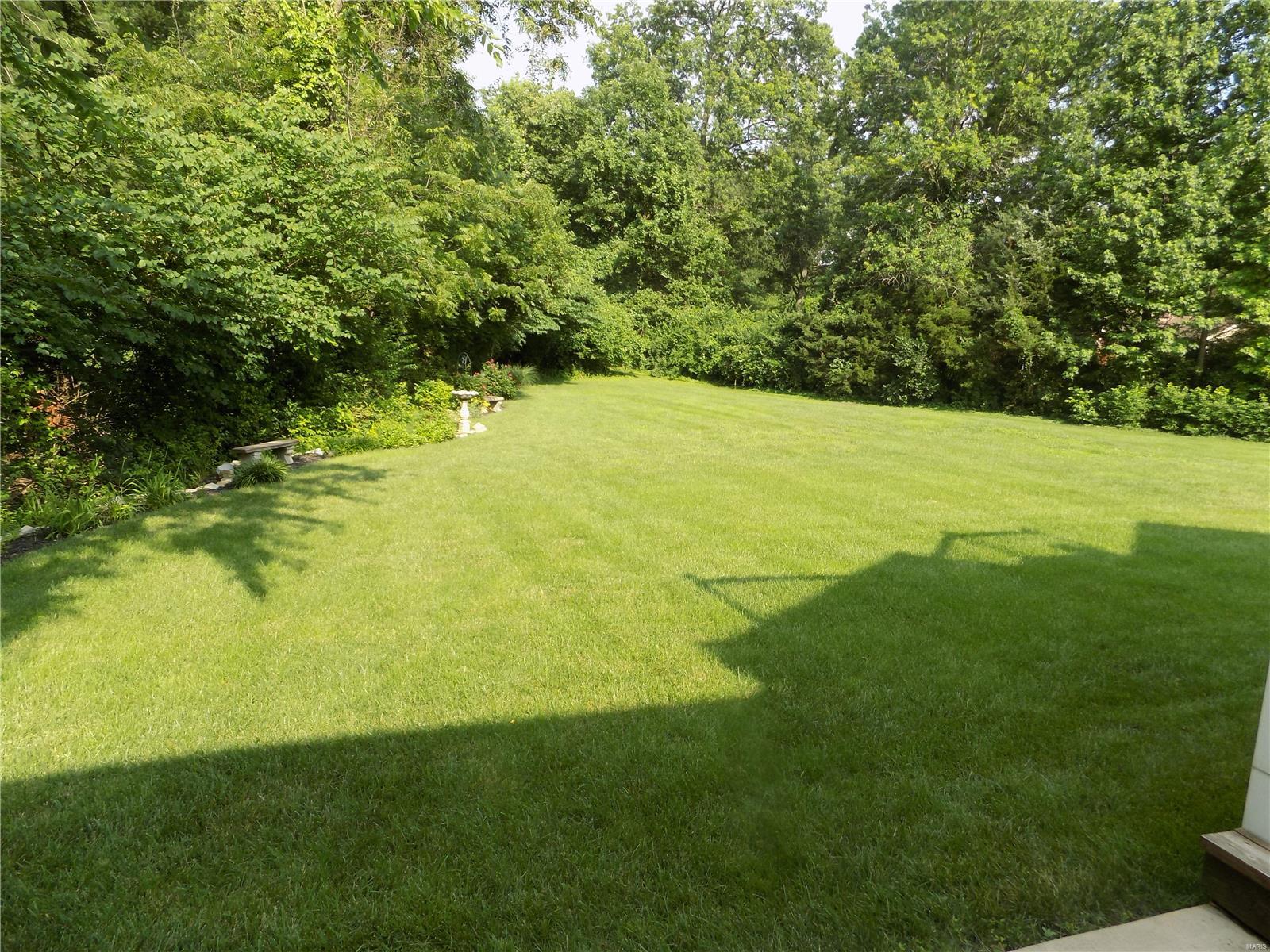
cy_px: 476
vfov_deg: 58.9
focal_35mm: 23
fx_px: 844
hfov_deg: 73.9
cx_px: 635
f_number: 3.1
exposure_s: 1/400
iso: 80
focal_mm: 4
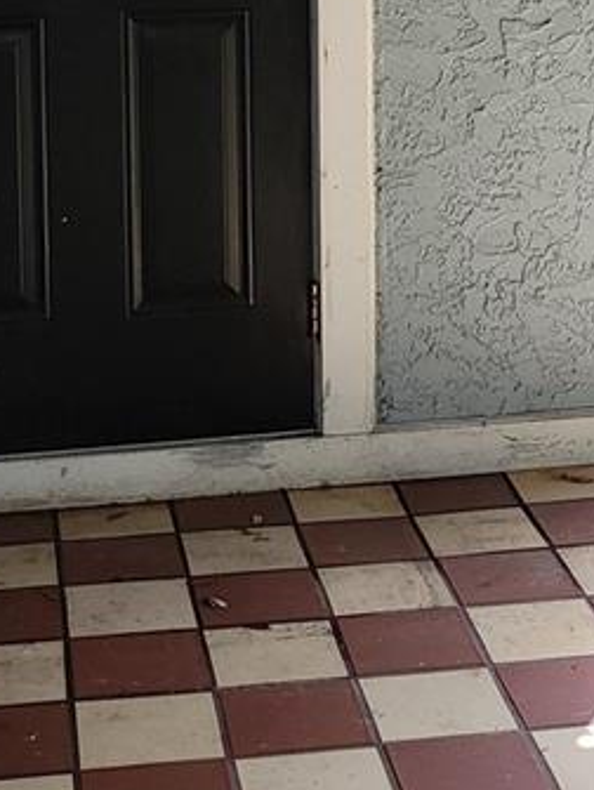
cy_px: -94
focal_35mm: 93
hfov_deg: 15.9
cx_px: 424
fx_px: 2124
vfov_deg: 20.1
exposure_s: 1/312
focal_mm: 5.4
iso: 40
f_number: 1.8
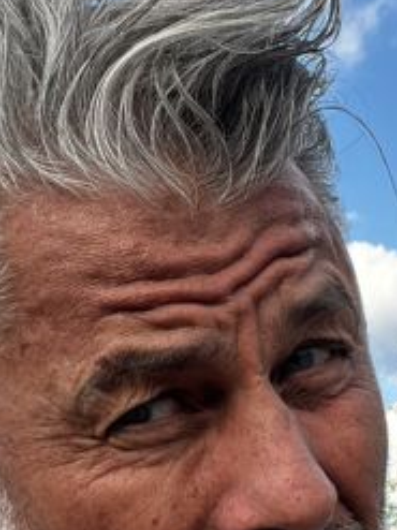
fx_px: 1117
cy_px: 335
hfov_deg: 20.1
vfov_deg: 26.6
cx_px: 206
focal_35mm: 73
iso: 40
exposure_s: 1/172
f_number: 2.2
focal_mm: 2.71
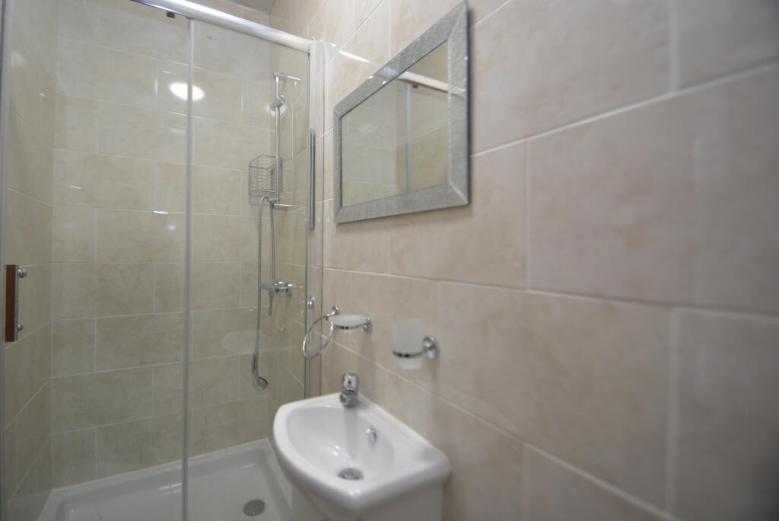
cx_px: 390
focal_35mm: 15
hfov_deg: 100.4
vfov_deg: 77.4
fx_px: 325
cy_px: 260
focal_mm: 10
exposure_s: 1/60
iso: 720
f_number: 4
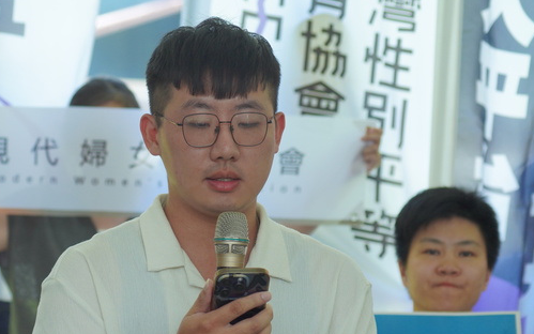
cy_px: 282
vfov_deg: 6.7
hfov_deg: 10.7
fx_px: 2853
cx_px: 172
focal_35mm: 196
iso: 1250
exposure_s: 1/100
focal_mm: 120
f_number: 5.6
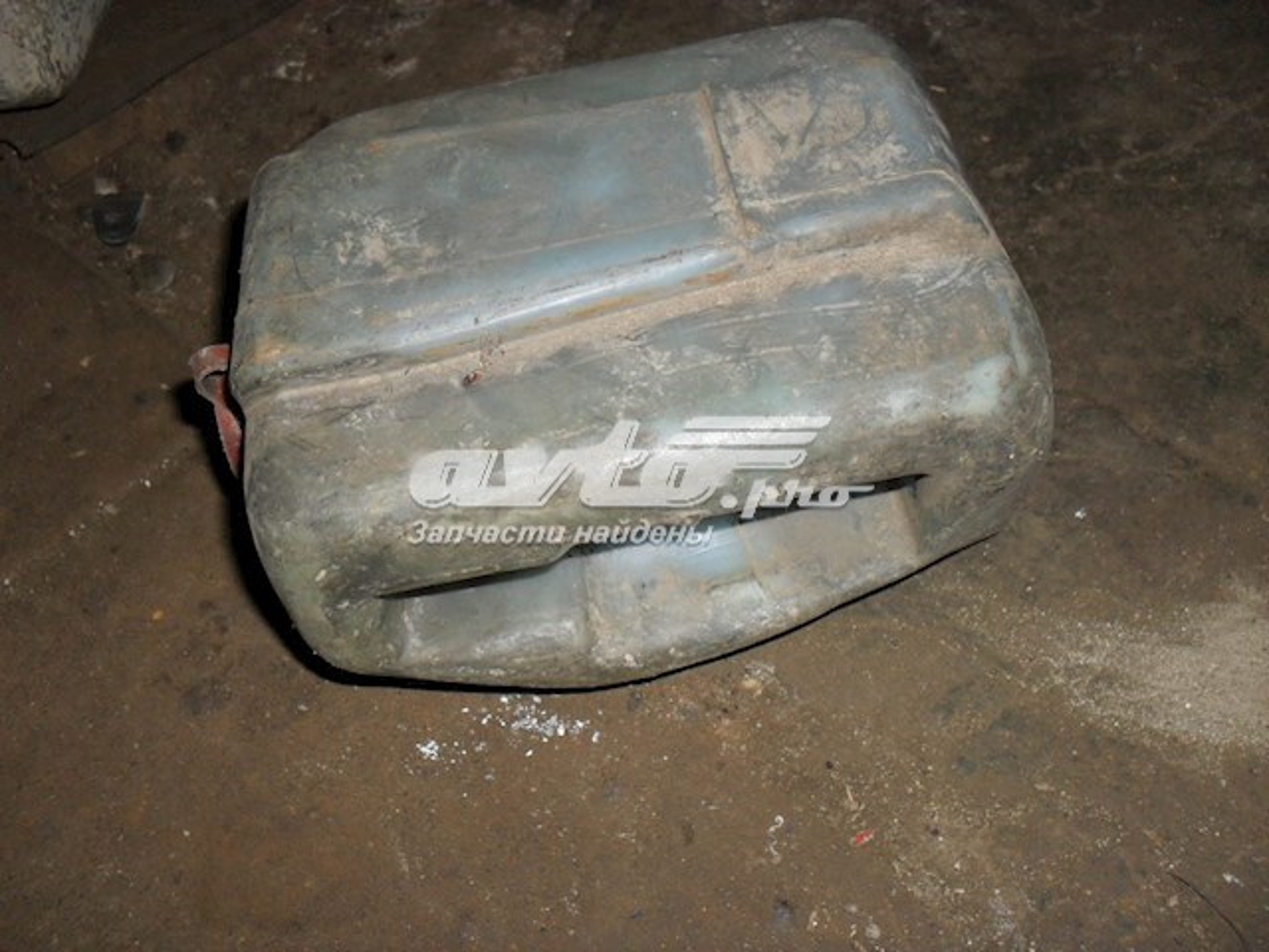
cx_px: 634
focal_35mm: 35
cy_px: 476
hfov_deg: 52.6
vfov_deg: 40.7
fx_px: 1283
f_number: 3.2
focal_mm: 6.3
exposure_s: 1/45
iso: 200
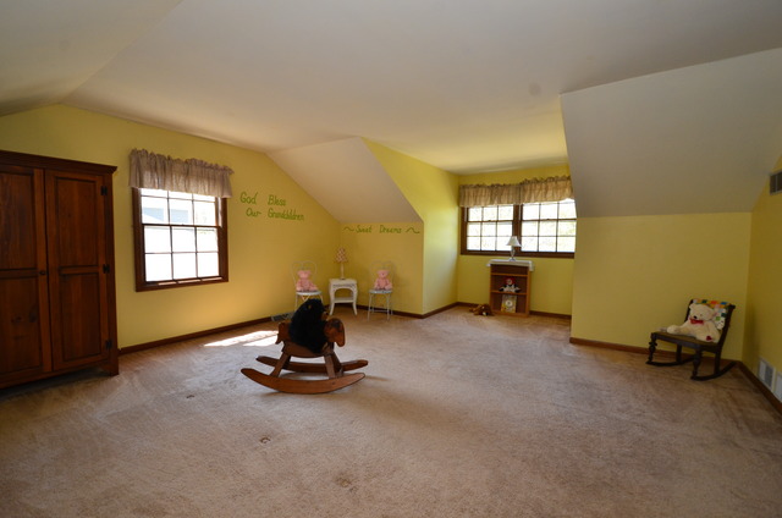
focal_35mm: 15
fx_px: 325
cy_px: 259
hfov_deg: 100.5
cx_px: 391
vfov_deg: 77.1
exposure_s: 1/60
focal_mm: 10
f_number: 8
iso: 800
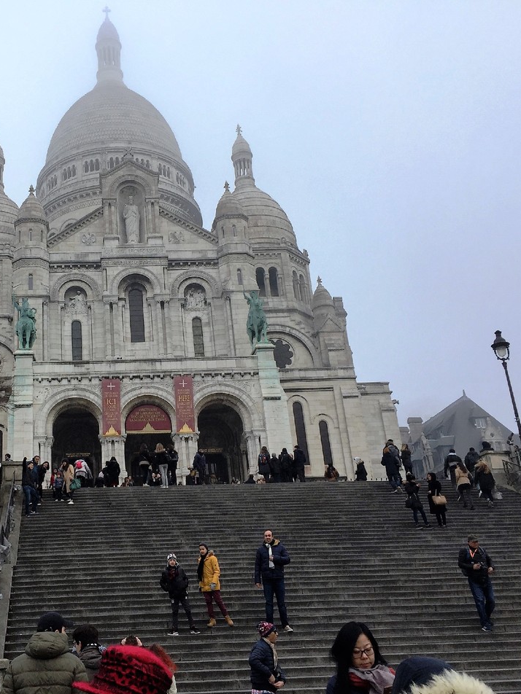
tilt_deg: +21.3
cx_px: 129
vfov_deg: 47.9
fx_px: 783
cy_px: 349
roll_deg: +2.2
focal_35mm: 39
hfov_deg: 36.0
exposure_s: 1/439
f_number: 2.2
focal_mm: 4.15
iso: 32
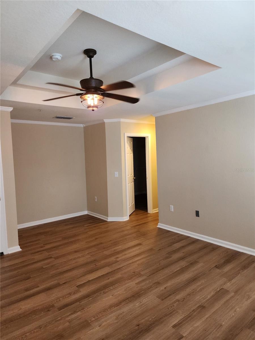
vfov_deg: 73.9
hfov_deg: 58.9
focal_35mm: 23
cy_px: 170
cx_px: 128
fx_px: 226
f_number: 1.8
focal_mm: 6.4
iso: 500
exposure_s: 1/120
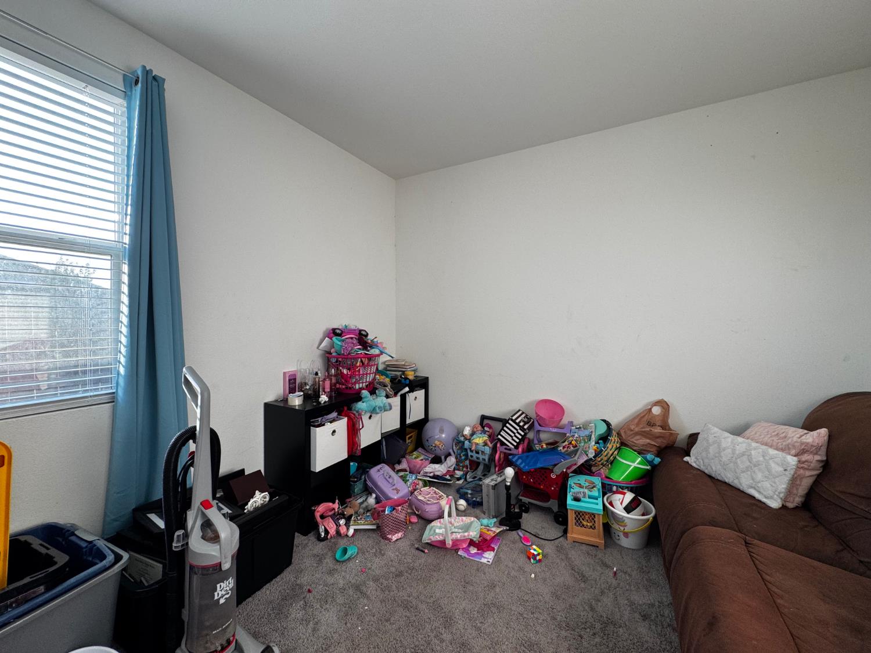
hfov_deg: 102.1
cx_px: 436
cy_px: 326
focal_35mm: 14
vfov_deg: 85.7
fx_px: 352
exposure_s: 1/99
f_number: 2.2
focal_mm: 2.22
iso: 100
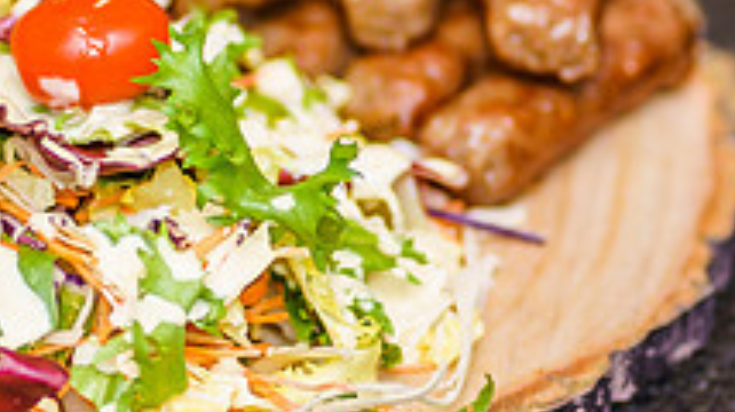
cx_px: 69
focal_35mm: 300
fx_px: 5842
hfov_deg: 7.2
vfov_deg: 4.0
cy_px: 97
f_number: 1.8
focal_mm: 85
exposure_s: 1/80
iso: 100
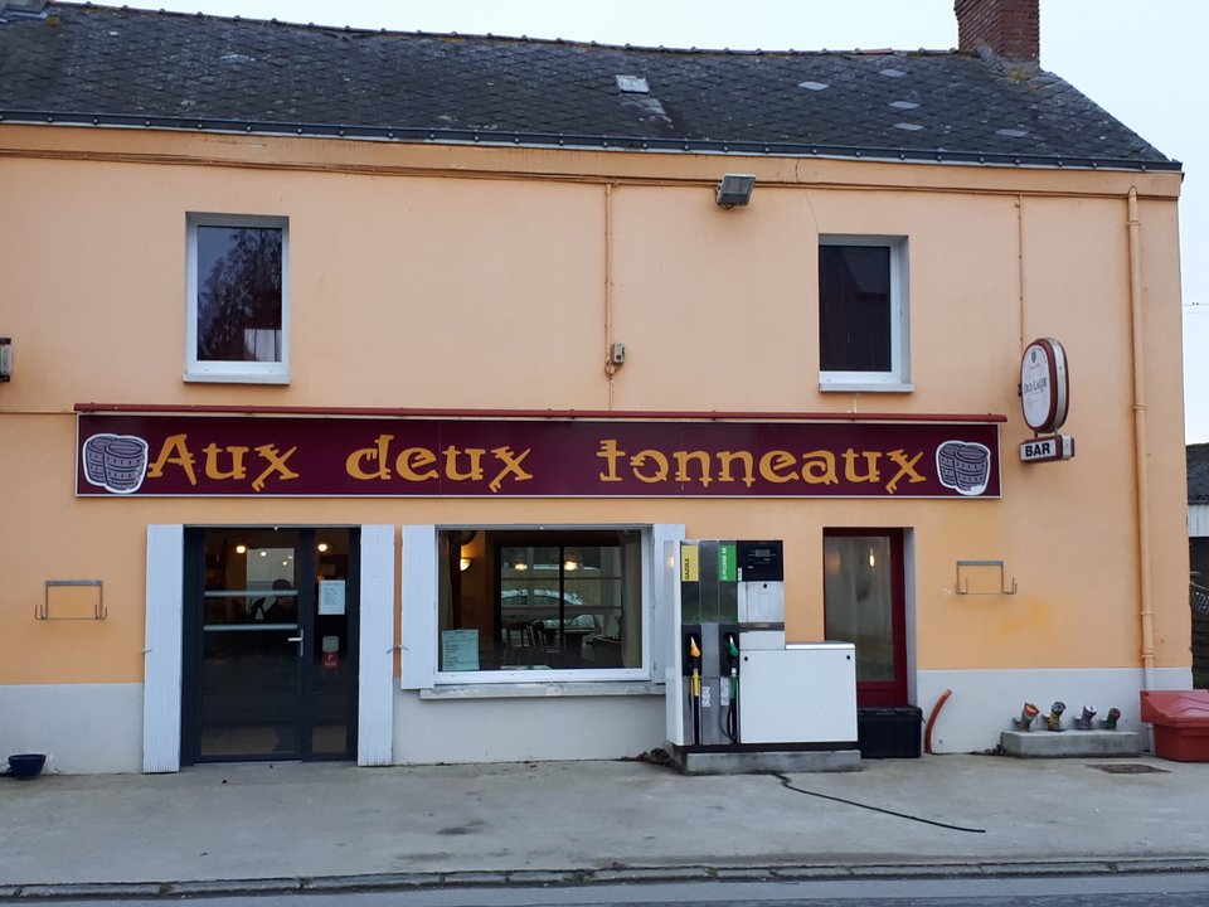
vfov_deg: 51.4
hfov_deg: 65.3
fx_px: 943
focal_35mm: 27
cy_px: 454
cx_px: 604
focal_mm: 3.6
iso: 64
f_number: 1.9
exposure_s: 1/33
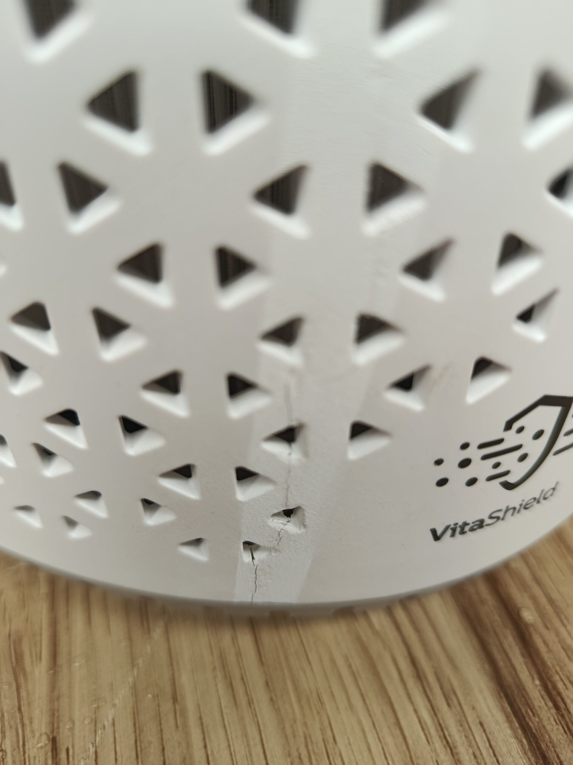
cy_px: 382
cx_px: 286
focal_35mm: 24
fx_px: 530
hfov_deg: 56.8
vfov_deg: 71.6
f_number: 1.7
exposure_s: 1/100
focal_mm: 5.24
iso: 268
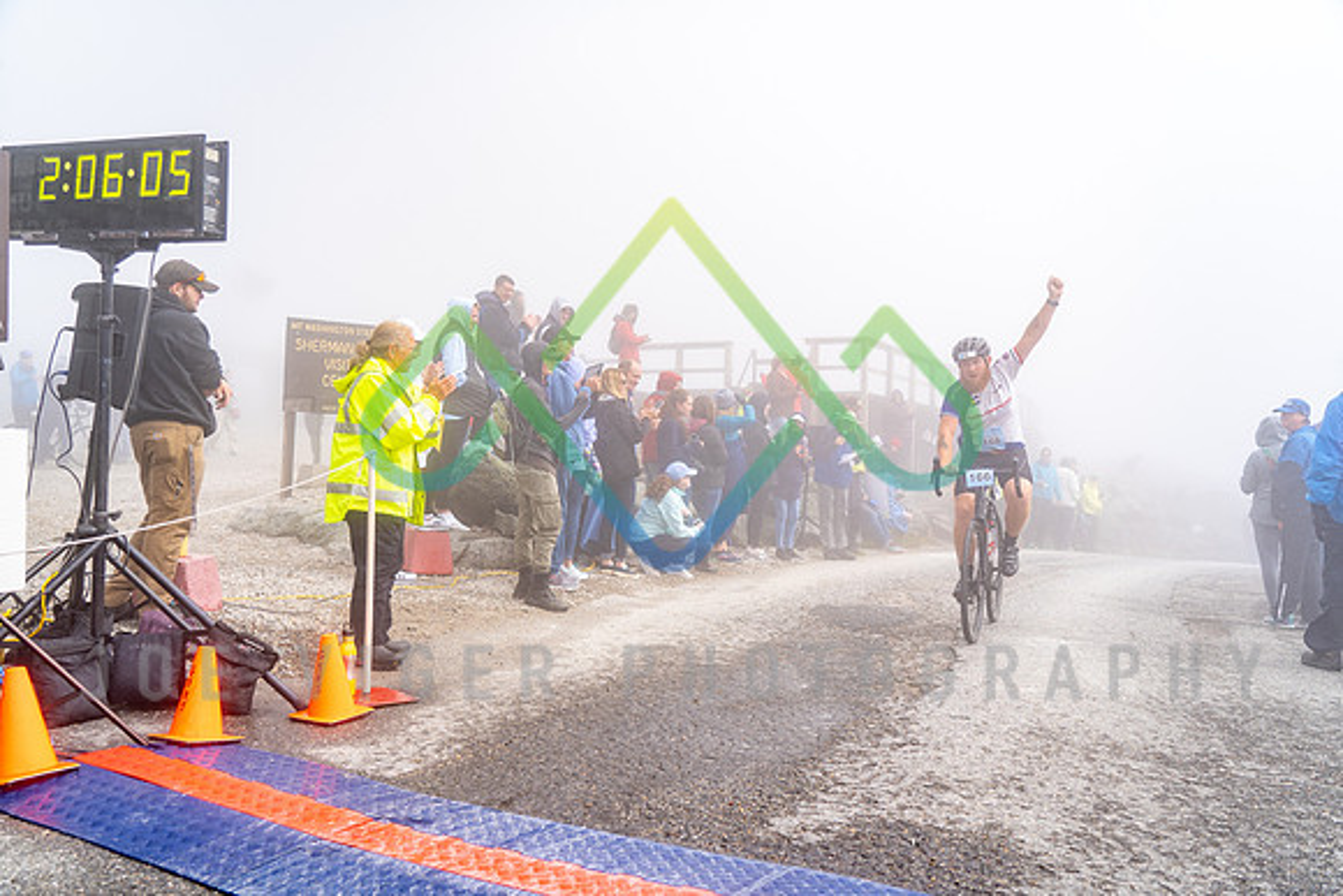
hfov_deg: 61.9
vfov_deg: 43.6
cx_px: 672
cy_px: 448
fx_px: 1119
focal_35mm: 30
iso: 100
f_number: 4
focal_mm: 30
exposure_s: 1/1000
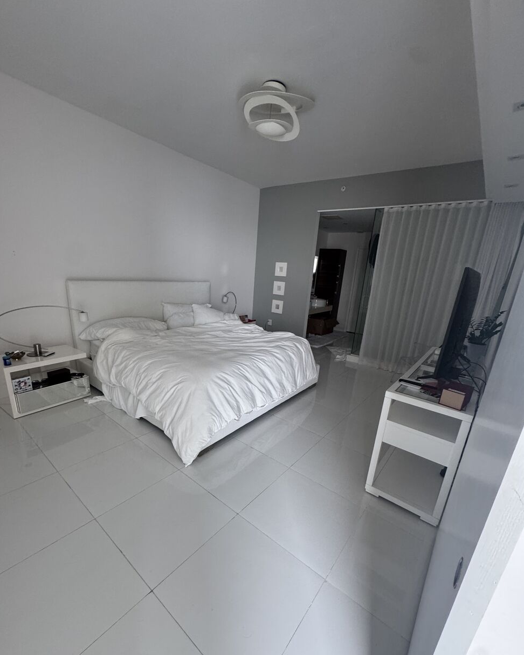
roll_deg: -3.7
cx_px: 256
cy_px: 359
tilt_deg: -13.2
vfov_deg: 96.5
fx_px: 291
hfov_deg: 84.1
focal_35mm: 15
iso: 250
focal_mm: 2.22
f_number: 2.2
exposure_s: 1/99
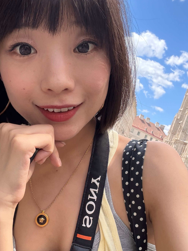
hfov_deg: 40.5
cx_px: 77
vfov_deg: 52.6
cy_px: 126
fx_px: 253
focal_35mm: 35
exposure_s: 1/232
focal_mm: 2.69
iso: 50
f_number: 1.9
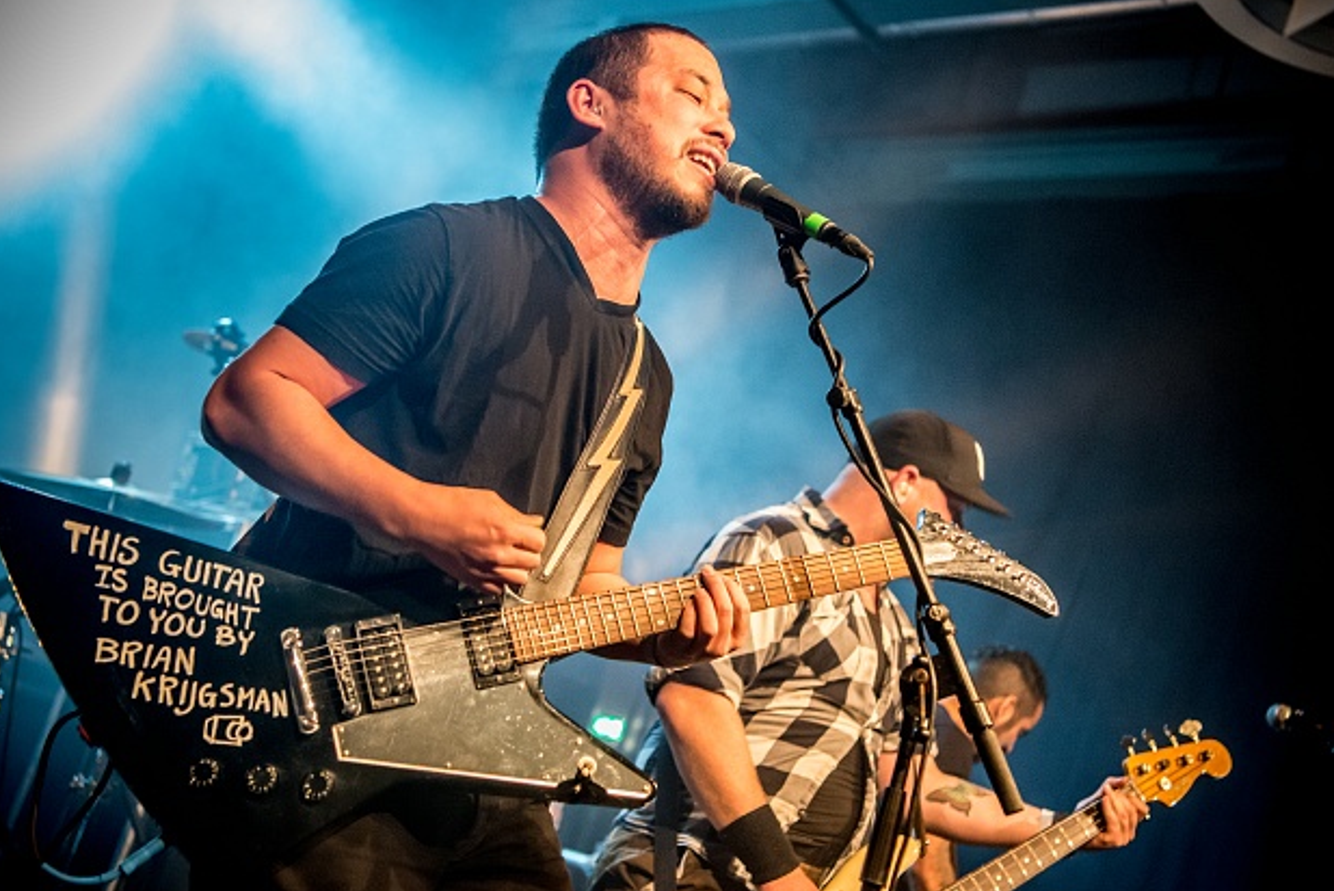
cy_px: 444
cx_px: 679
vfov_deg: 27.6
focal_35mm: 49
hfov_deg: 40.3
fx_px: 1816
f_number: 2.8
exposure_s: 1/80
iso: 4000
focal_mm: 42
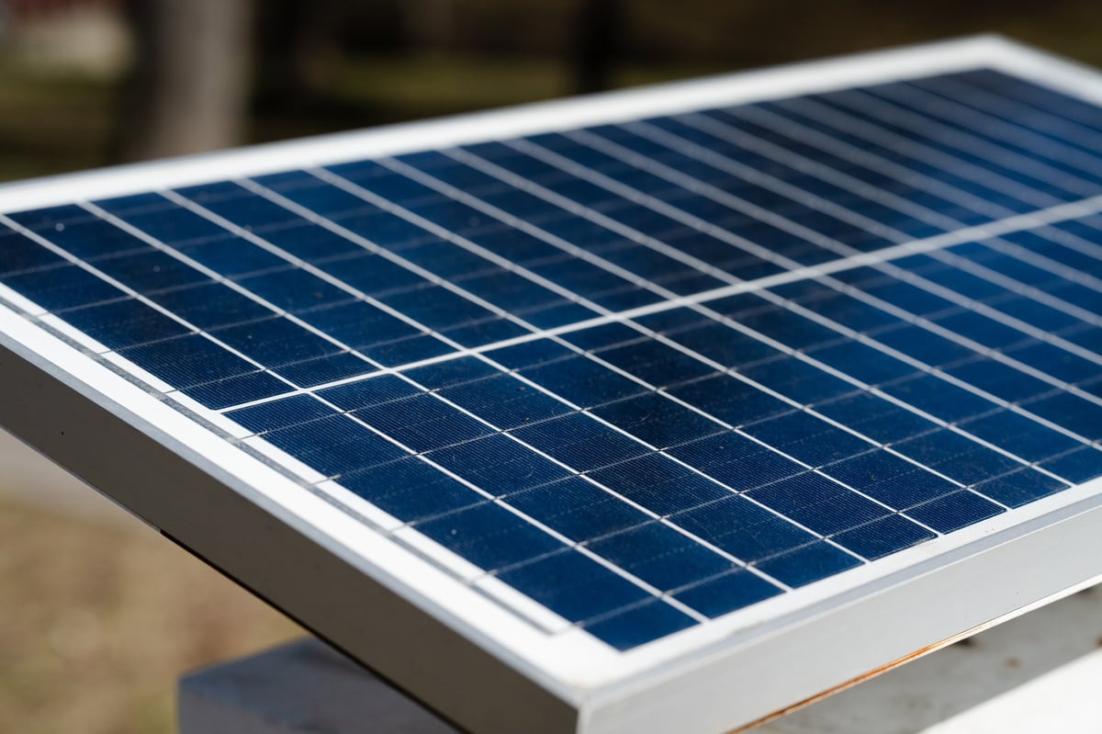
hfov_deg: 25.1
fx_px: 2478
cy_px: 367
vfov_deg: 16.8
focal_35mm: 81
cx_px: 551
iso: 400
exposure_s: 1/4000
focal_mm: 81
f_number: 5
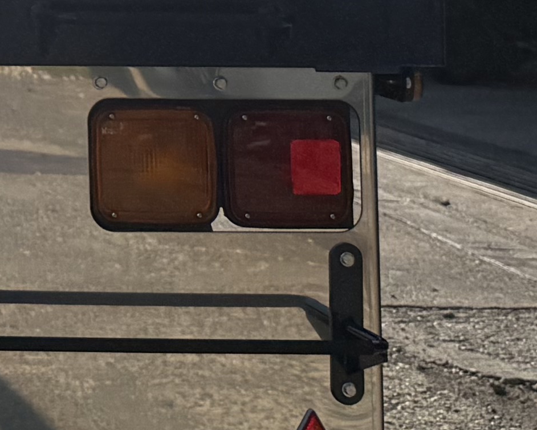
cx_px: -474
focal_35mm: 142
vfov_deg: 10.3
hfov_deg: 12.3
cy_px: -313
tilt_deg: +3.9
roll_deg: +0.0
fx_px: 2257
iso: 125
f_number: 1.78
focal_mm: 6.76
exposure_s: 1/14286
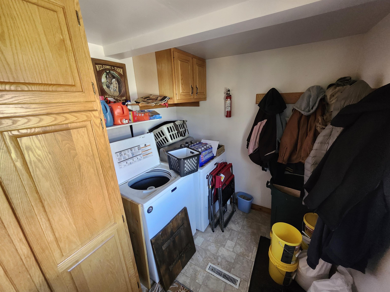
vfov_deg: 89.9
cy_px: 146
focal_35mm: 13
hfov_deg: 106.2
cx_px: 195
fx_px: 146
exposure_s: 1/60
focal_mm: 1.74
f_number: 2.2
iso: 400
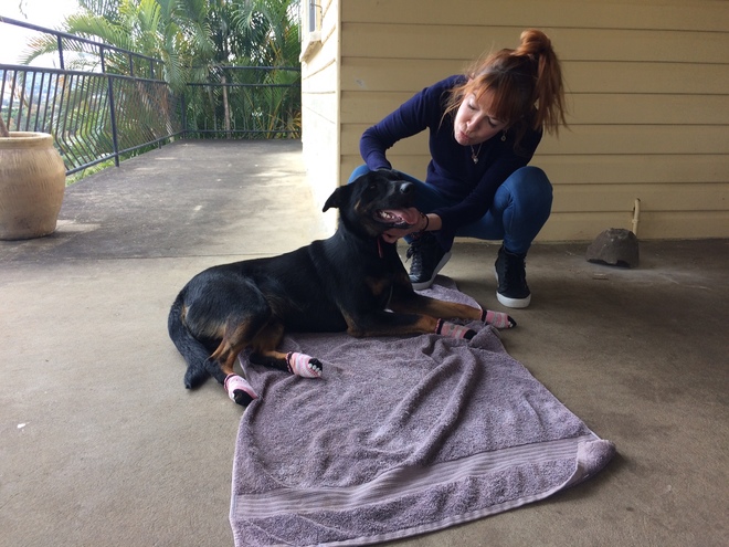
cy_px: 274
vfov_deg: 48.2
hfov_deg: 61.7
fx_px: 611
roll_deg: +1.7
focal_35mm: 29
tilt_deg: -15.4
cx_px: 364
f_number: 2.2
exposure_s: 1/100
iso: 32
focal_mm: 4.15
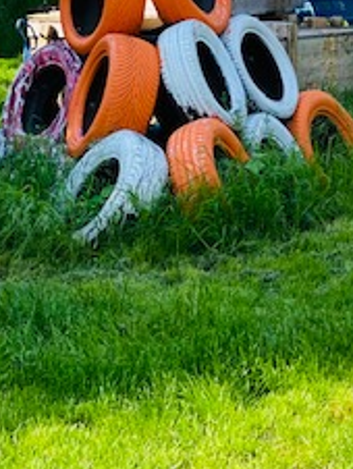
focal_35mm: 147
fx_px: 1995
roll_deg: +1.1
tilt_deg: -0.6
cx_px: 459
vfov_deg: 13.1
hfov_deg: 9.9
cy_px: -75
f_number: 2
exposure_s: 1/470
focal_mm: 6
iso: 20
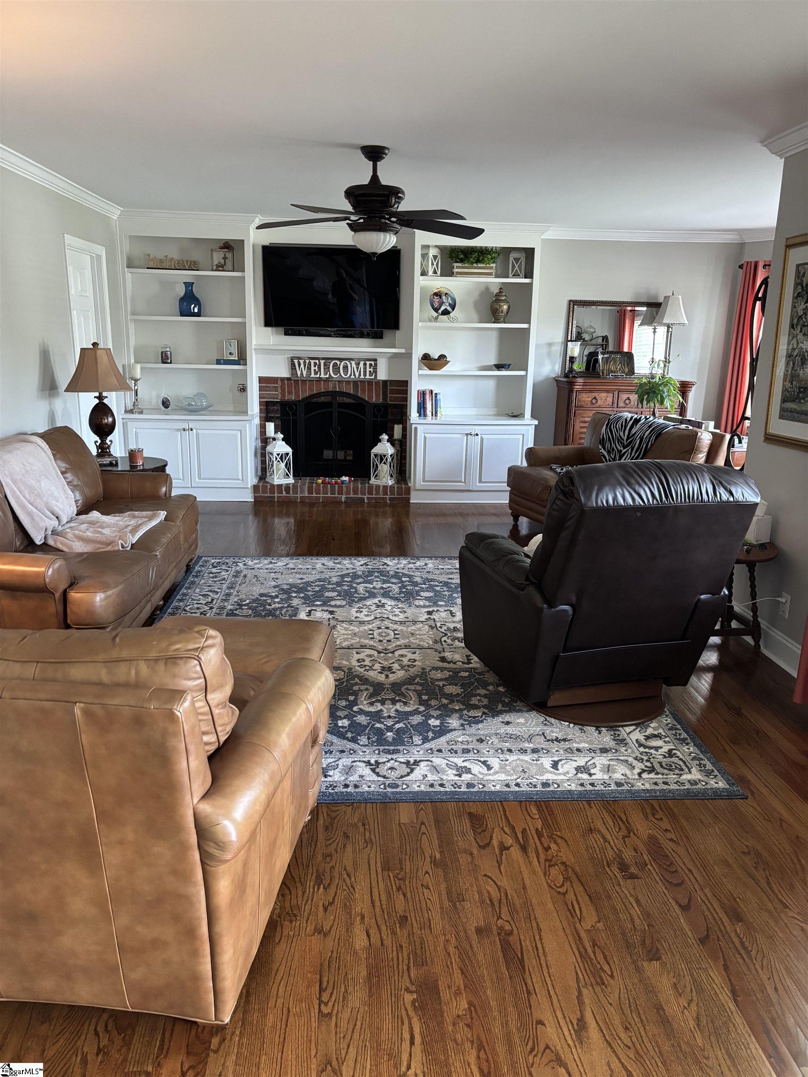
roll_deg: -1.8
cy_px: 538
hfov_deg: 53.1
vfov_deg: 67.3
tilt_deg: -15.4
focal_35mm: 26
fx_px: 809
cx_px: 404
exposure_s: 1/60
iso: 500
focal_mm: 5.96
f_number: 1.6
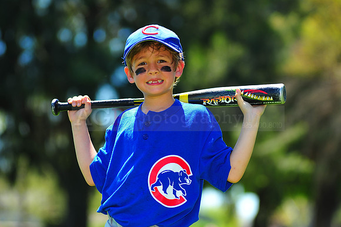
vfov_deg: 7.6
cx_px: 170
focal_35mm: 180
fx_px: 1704
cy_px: 114
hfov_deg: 11.4
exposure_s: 1/500
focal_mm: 180
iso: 200
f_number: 5
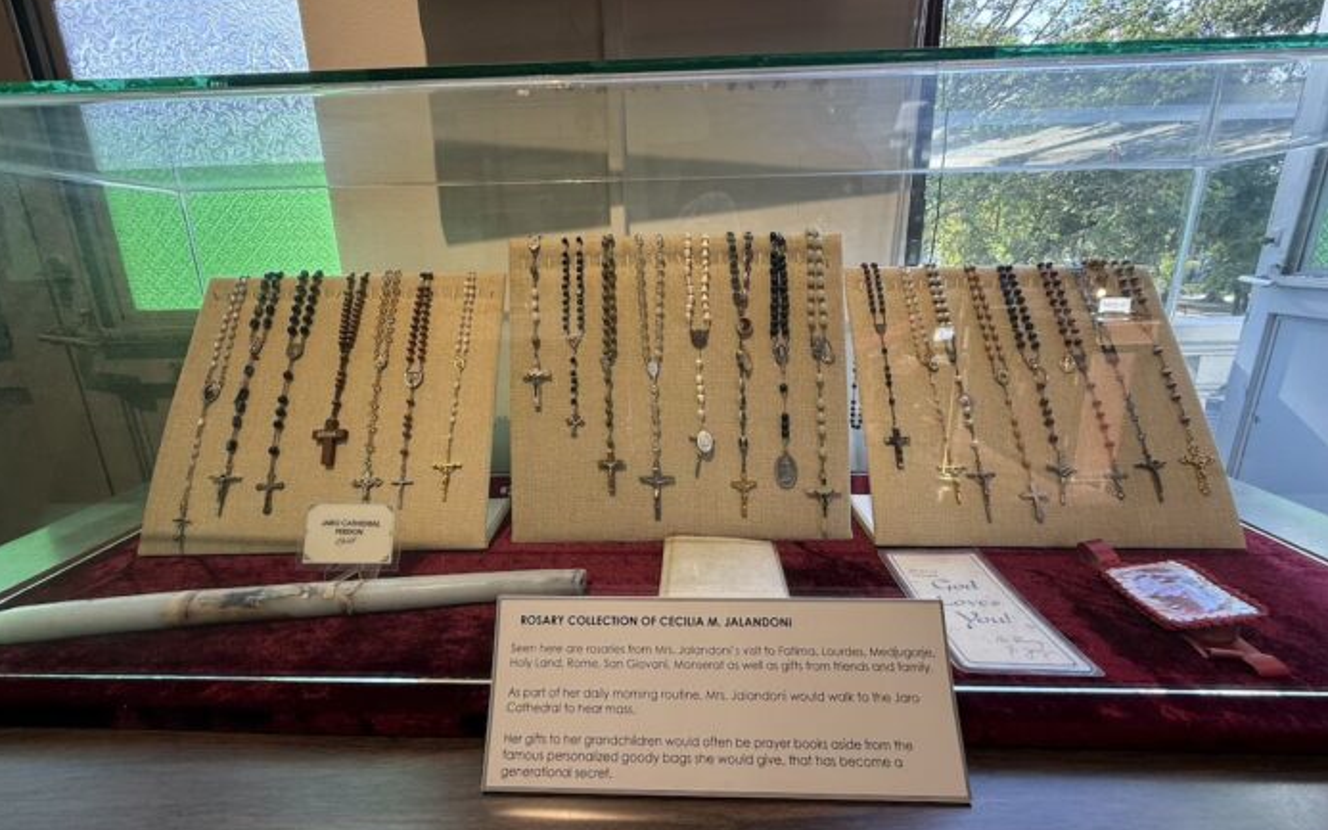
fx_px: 543
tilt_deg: -14.4
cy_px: 398
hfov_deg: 101.5
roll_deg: +1.5
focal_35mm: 15
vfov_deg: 74.7
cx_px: 659
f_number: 2.2
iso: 64
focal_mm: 2.22
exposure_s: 1/99
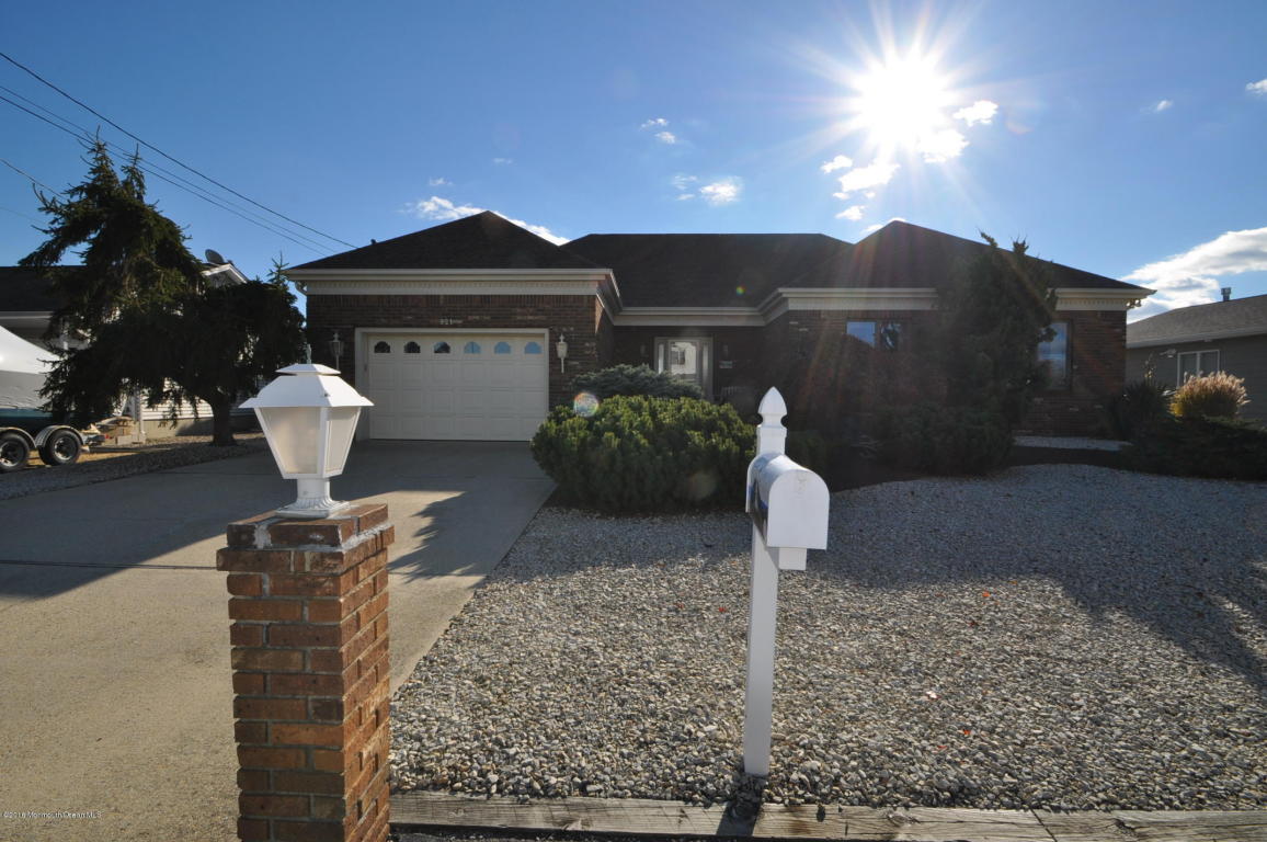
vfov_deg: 71.9
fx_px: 580
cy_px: 421
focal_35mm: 16
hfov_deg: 95.0
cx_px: 634
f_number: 14
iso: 200
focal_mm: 11
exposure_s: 1/200
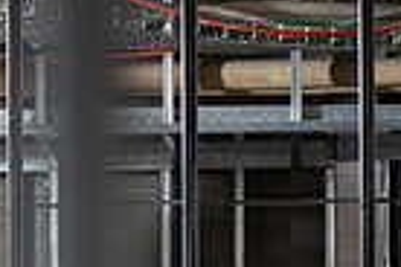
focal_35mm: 430
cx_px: -424
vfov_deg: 3.2
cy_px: 511
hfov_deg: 4.7
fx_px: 4789
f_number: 3.5
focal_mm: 102
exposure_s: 1/400
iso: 2500
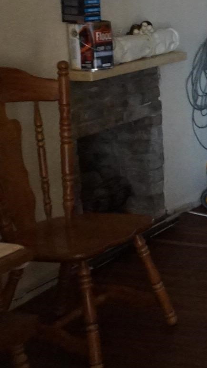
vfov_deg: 23.7
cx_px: 491
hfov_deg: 11.4
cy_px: 102
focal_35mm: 89
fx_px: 868
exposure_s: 1/100
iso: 3200
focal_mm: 16
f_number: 3.5
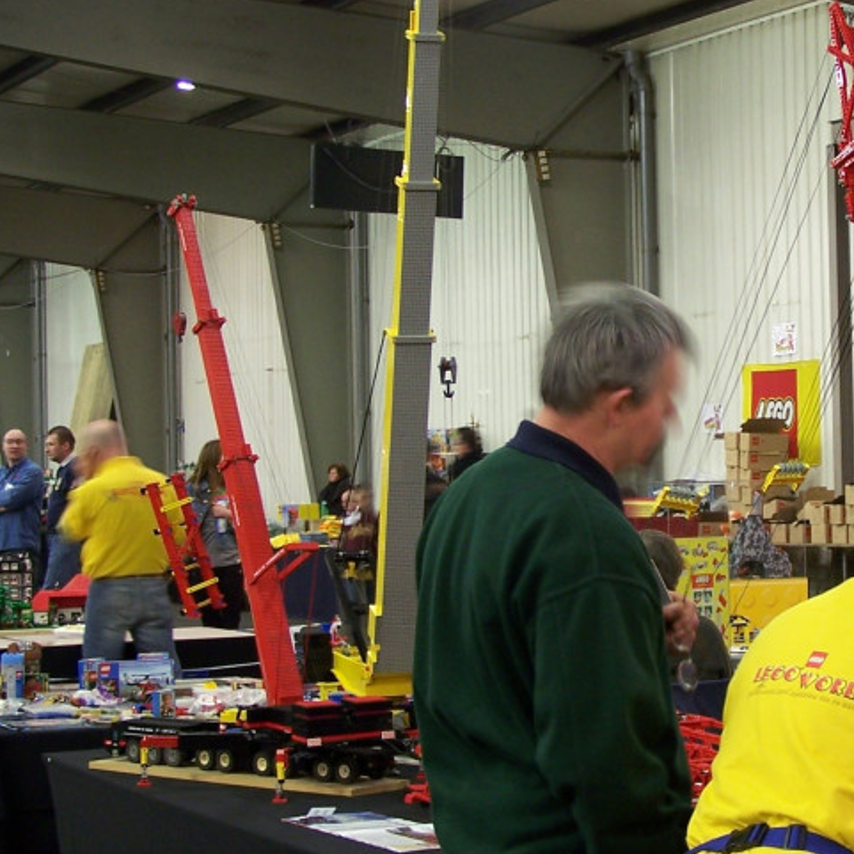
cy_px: 430
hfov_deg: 17.9
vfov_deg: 18.1
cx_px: 716
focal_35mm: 96
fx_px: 2680
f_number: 3
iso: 80
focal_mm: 8.5
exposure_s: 1/2
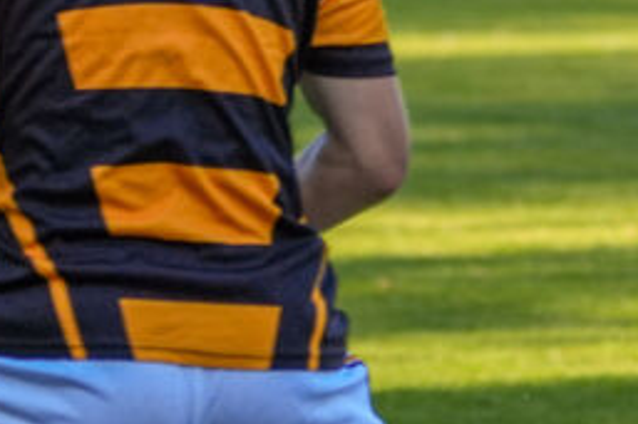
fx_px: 11016
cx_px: -15
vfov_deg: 2.2
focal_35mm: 622
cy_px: -63
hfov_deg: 3.3
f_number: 6.3
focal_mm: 200
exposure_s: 1/1000
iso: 640
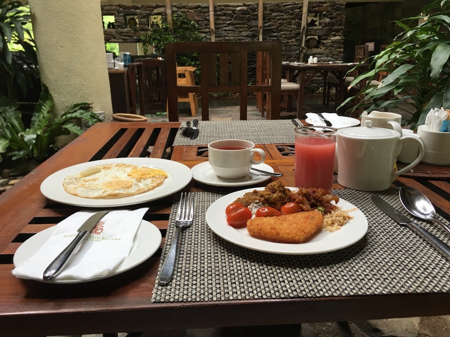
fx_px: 377
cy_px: 168
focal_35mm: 29
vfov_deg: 48.2
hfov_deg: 61.7
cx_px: 225
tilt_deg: -16.1
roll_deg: +0.2
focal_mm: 4.15
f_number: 2.2
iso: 25
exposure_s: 1/15
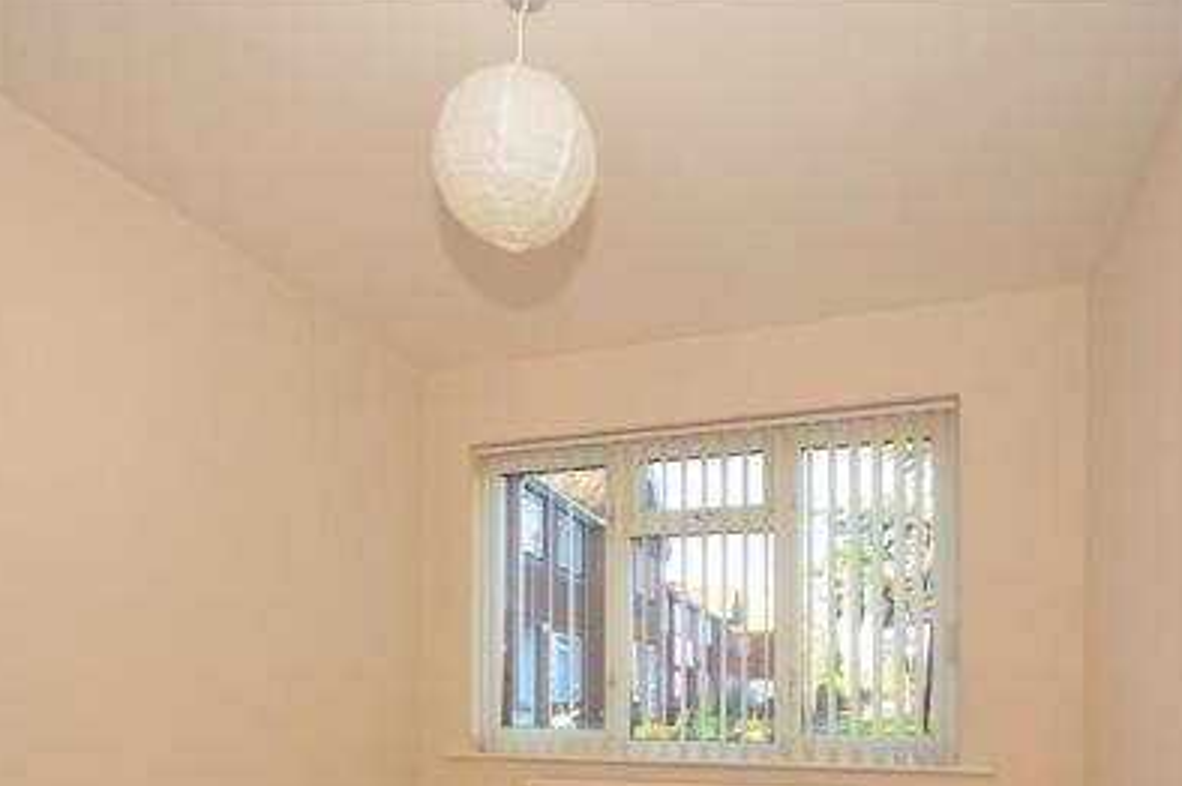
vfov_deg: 48.0
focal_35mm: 25
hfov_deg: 71.5
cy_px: 640
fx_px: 820
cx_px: 579
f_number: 5.6
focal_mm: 10
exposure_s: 1/125
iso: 400
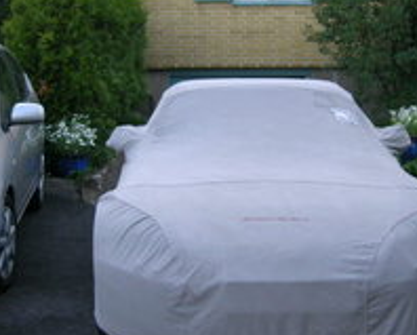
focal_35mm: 67
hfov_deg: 28.2
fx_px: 828
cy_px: 137
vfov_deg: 22.8
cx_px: 244
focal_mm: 5.7
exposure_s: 1/44.2
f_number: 2.9
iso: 50
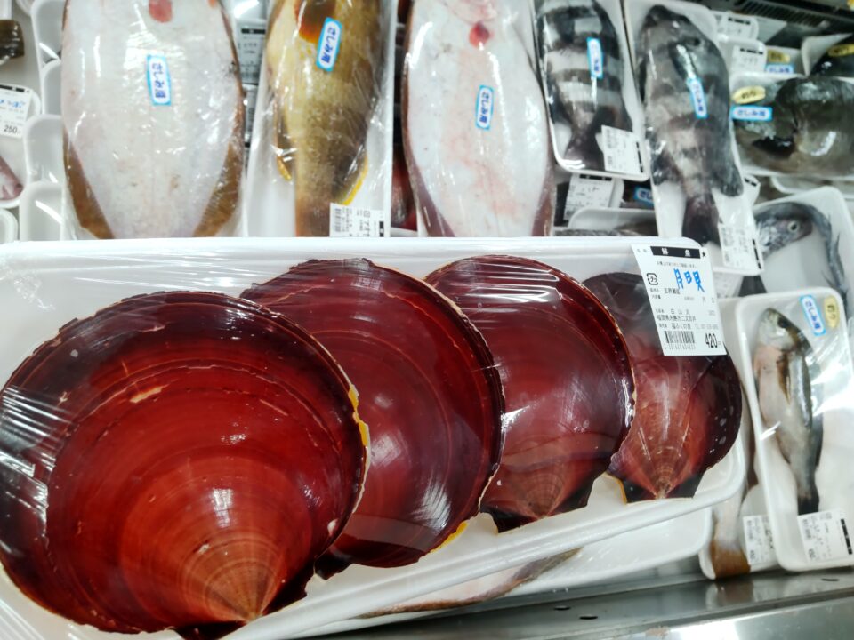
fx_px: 592
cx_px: 427
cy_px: 320
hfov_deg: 71.6
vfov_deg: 56.8
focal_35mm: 24
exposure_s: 1/60
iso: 188
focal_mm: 3.43
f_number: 2
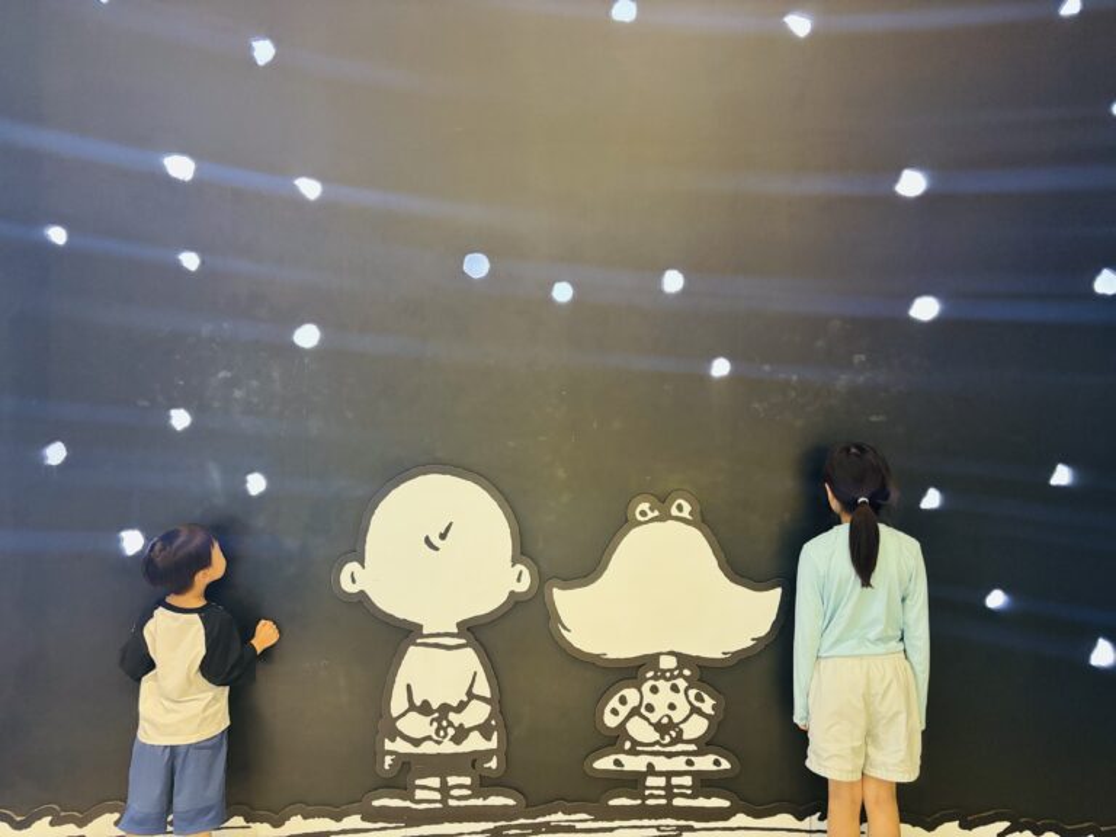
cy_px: 418
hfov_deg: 67.3
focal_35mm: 26
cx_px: 558
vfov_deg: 53.1
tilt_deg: -0.5
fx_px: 838
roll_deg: +0.2
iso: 400
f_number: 1.6
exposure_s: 1/40
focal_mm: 5.96
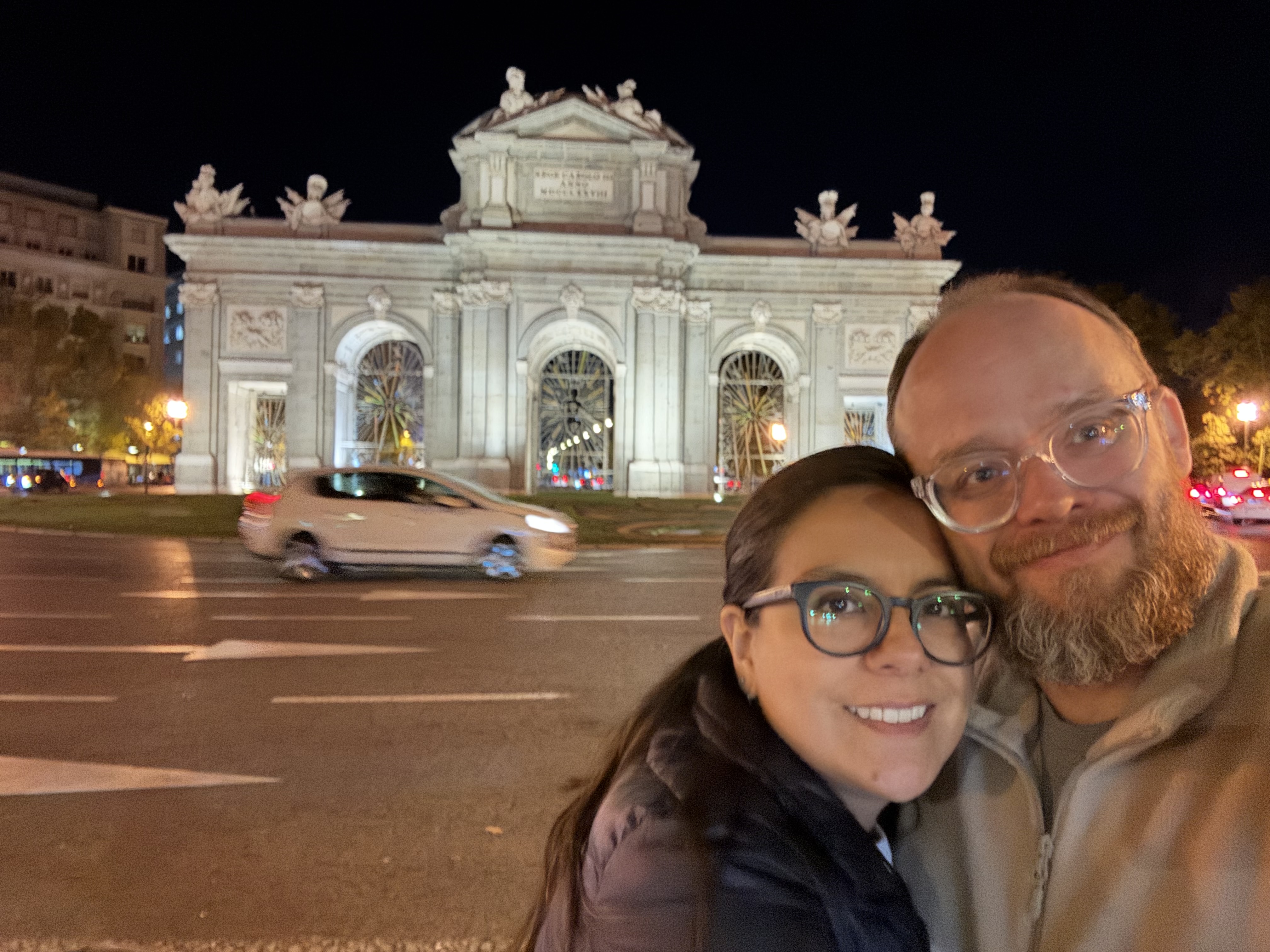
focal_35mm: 23
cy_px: 476
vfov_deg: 58.9
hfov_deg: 73.9
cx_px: 635
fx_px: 844
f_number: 1.9
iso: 1000
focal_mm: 2.69
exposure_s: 1/14
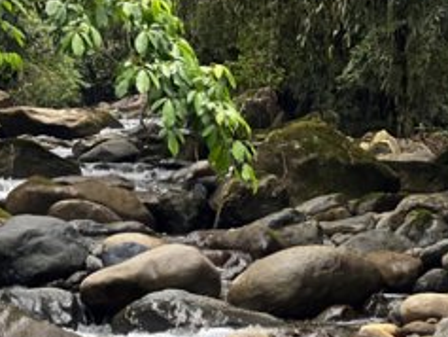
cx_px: 12
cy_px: 362
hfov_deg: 9.5
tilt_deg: -2.5
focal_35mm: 206
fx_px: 2667
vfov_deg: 7.2
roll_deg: +1.1
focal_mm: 9
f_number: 2.8
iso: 25
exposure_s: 1/121
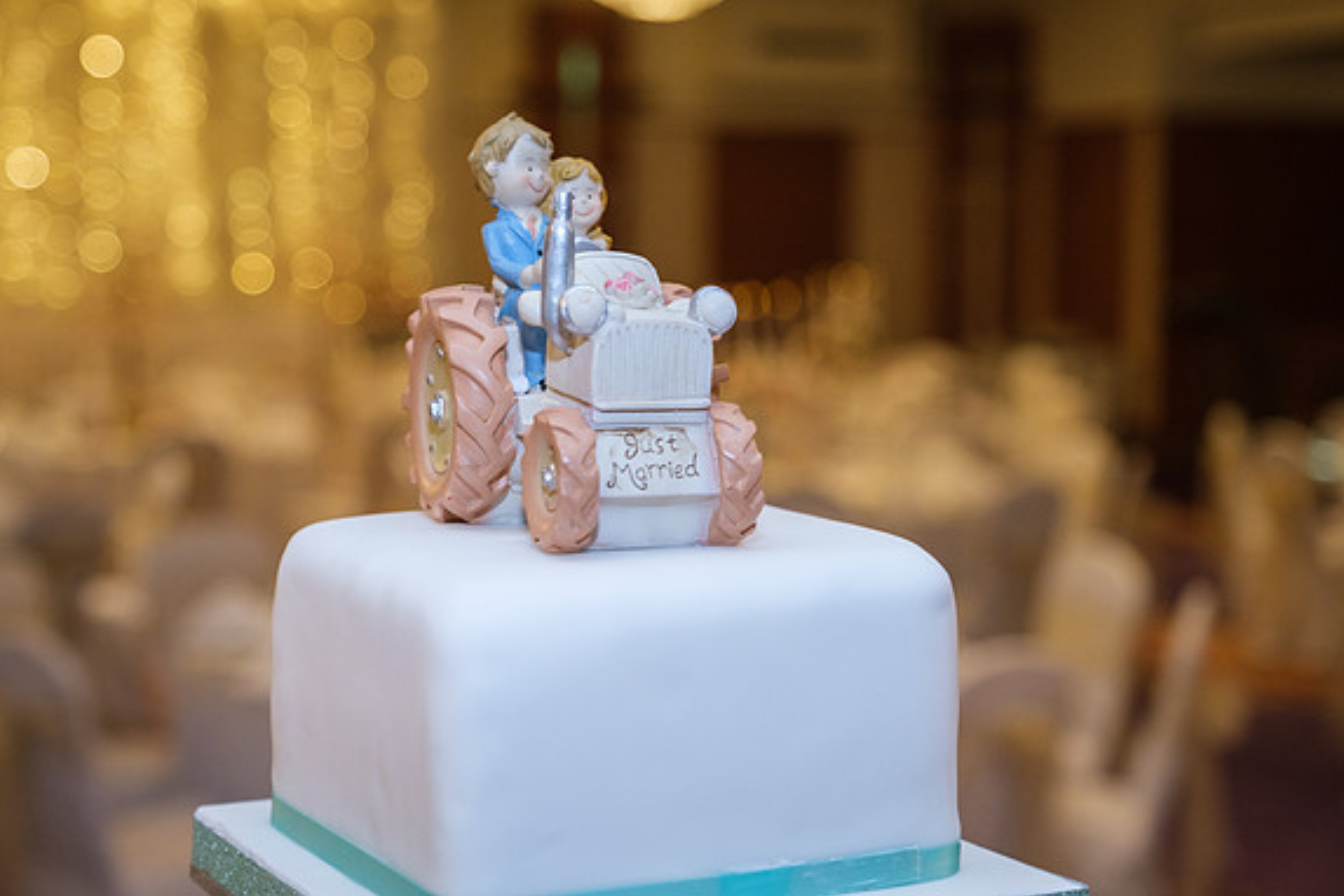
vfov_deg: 21.2
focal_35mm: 64
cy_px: 381
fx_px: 2389
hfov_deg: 31.4
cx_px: 577
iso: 640
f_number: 2.8
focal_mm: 36.5
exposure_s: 1/125
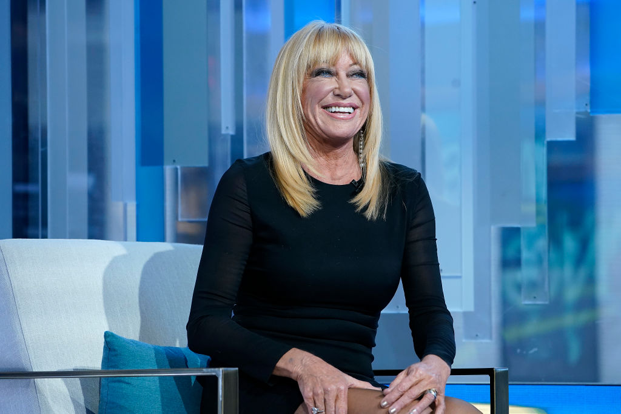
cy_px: 207
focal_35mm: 168
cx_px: 310
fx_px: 2898
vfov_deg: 8.2
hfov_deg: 12.2
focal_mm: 168
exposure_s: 1/160
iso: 3200
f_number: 6.3
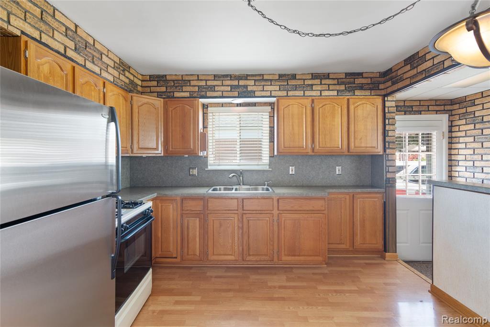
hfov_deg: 93.3
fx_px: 231
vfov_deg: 70.5
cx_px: 245
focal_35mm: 17
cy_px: 164
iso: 400
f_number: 8
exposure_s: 1/8
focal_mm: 17
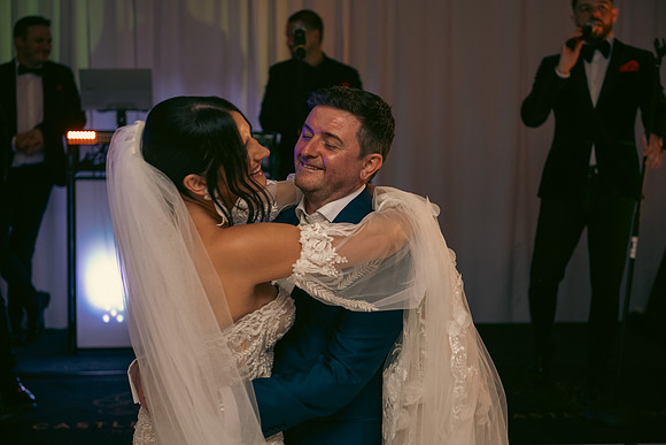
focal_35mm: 62
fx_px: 1147
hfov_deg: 32.4
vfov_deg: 21.9
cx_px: 333
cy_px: 222
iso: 640
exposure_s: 1/160
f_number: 3.5
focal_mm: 62
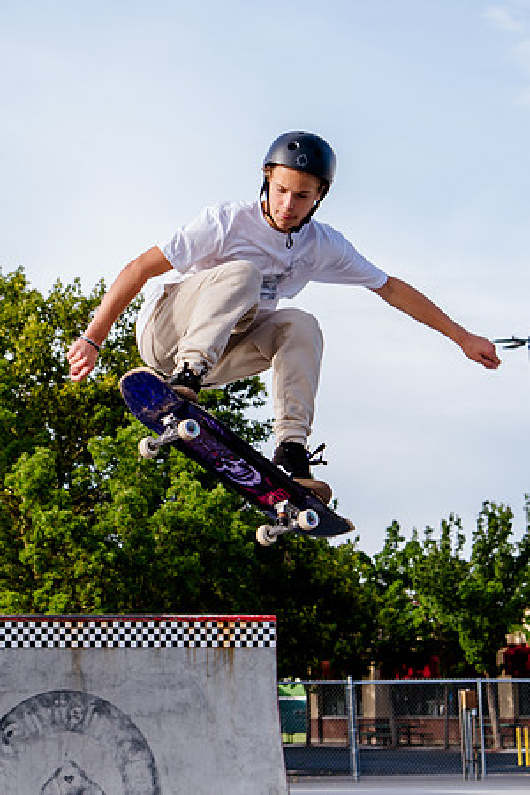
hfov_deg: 12.4
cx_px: 81
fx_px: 2431
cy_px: 266
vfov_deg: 18.5
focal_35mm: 110
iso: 200
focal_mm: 55
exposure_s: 1/250
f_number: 6.3
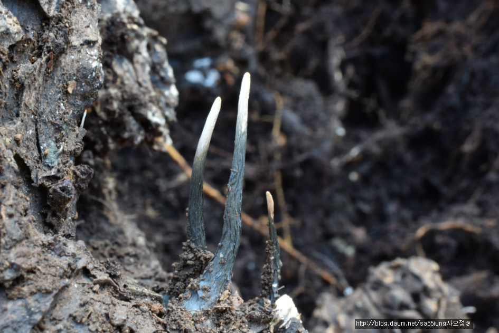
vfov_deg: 22.6
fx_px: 832
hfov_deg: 33.4
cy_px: 166
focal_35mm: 60
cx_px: 250
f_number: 25
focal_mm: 40
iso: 125
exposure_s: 1/1.6
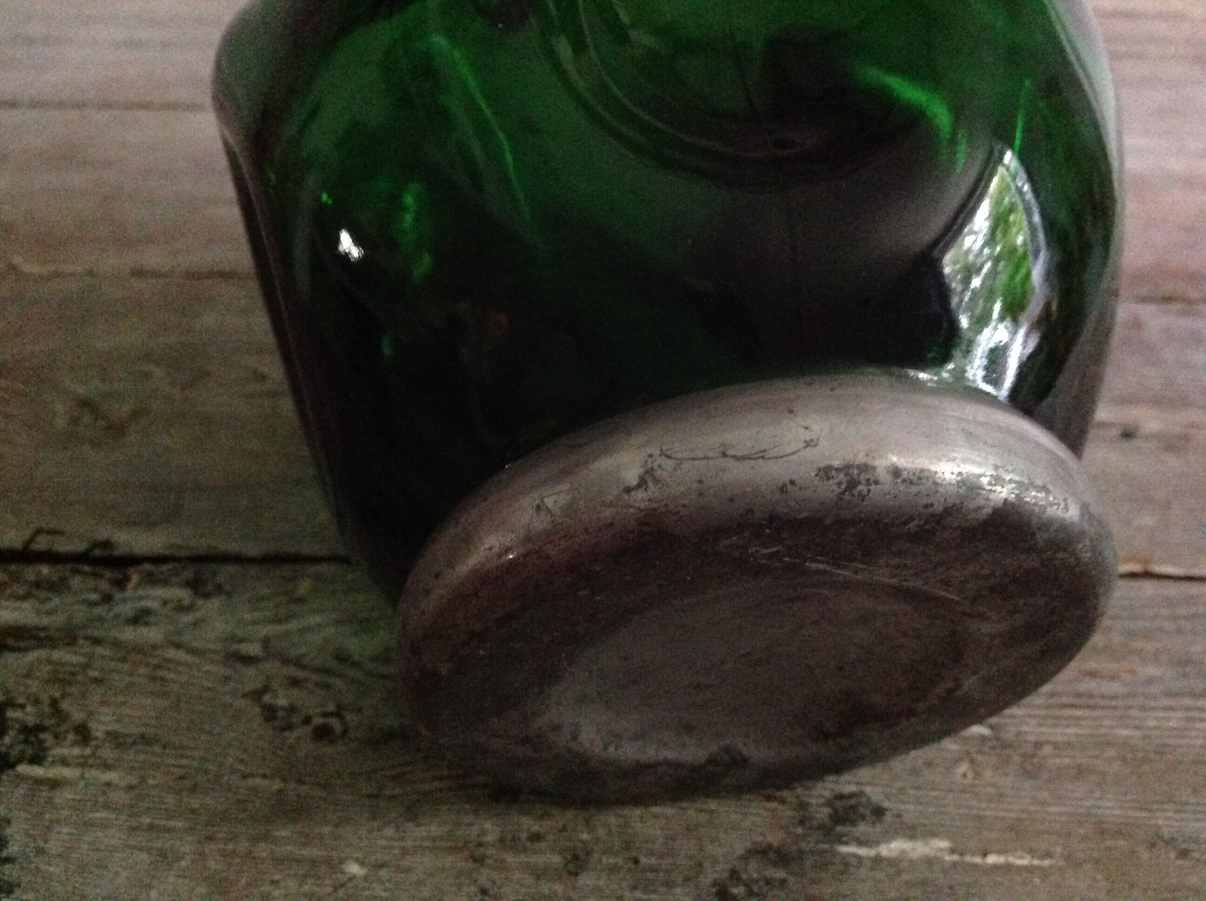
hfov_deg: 52.7
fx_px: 1218
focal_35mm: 35
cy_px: 450
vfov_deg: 40.6
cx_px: 603
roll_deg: -1.8
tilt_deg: -39.1
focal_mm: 4.28
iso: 800
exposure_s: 1/15
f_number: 2.4
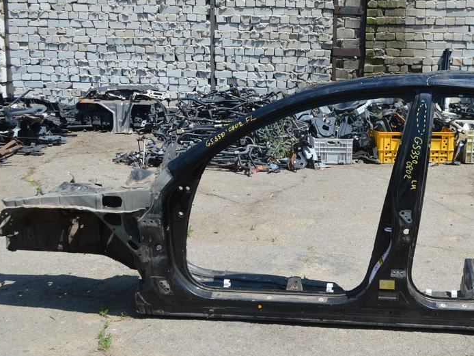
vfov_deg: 28.5
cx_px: 296
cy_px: 151
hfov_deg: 37.3
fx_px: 699
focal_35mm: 51
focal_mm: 24
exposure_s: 1/250
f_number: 8
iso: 100
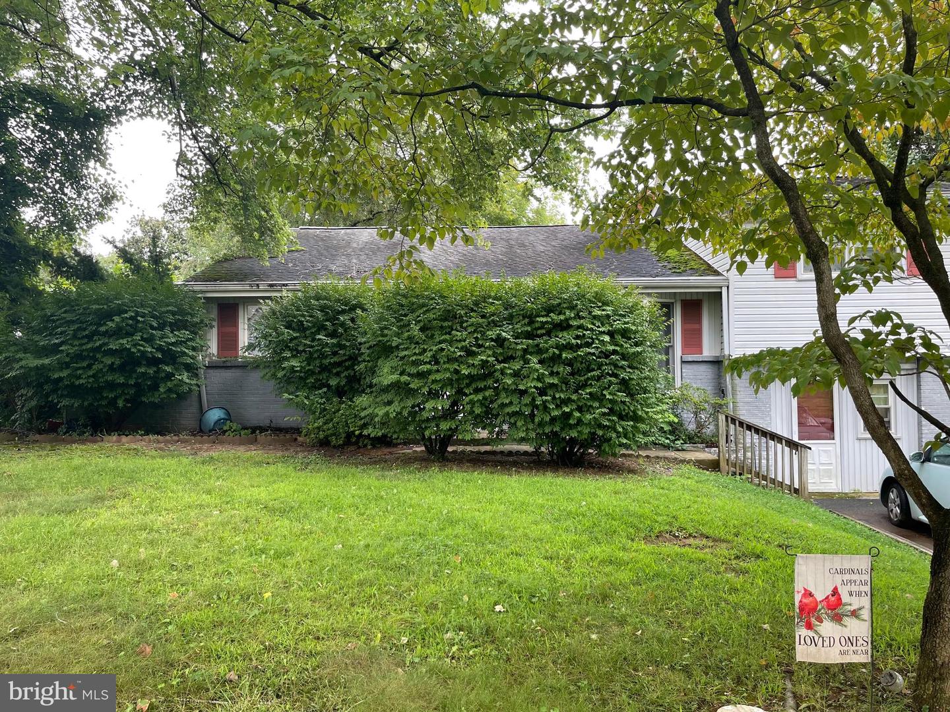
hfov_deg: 67.3
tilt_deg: +1.4
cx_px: 475
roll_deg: +0.8
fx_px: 714
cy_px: 356
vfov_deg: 53.1
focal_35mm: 26
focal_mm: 4.2
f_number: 1.6
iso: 32
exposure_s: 1/145
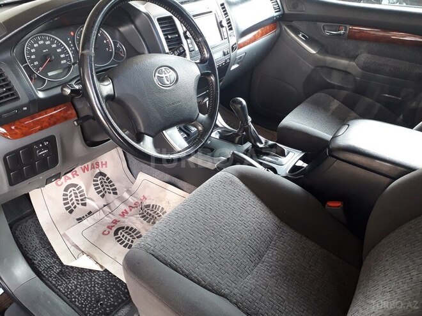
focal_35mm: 27
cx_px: 211
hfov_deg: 65.3
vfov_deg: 51.4
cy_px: 158
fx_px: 329
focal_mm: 3.6
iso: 200
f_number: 1.9
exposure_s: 1/50
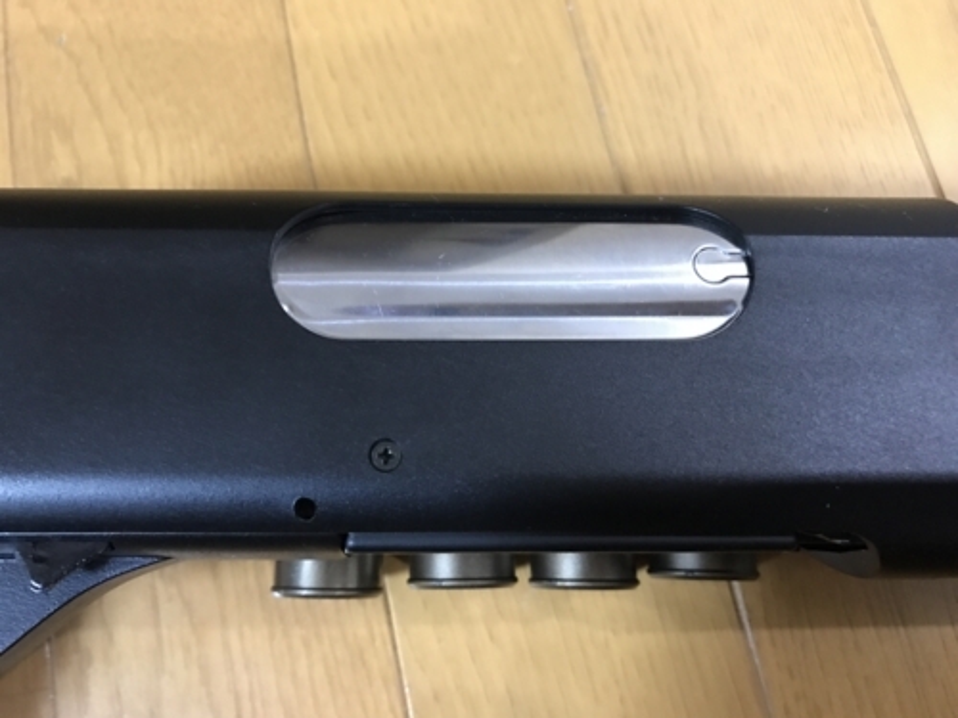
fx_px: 775
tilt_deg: -75.8
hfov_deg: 63.4
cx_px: 479
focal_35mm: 28
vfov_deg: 49.7
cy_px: 359
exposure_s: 1/6
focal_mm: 3.99
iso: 100
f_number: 1.8
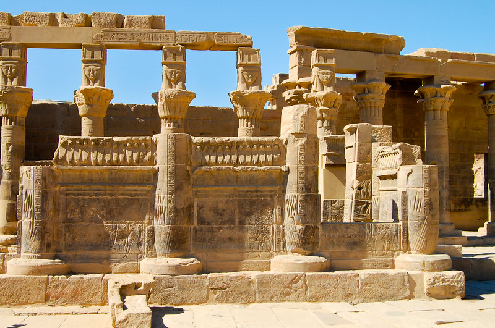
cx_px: 248
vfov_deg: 28.9
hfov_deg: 42.4
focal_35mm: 46
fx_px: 638
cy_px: 164
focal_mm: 31
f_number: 9
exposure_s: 1/320
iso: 200
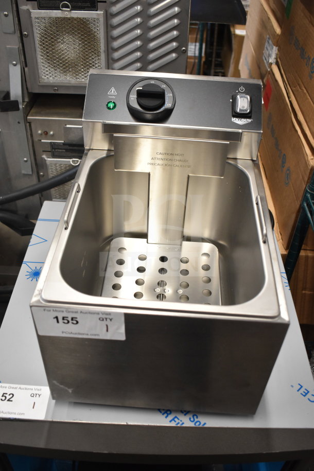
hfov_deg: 38.4
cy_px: 236
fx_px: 451
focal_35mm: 34
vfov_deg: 55.1
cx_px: 157
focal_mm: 23
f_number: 3.8
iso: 1250
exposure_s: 1/40
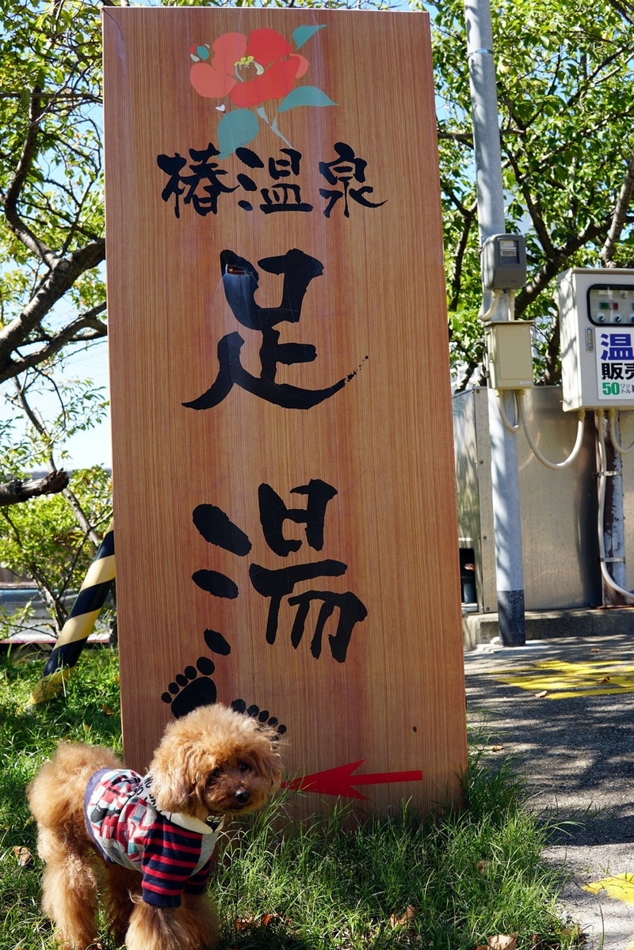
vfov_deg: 43.6
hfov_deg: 29.9
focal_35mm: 45
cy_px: 475
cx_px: 317
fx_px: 1189
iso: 100
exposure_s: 1/80
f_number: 8
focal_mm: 30
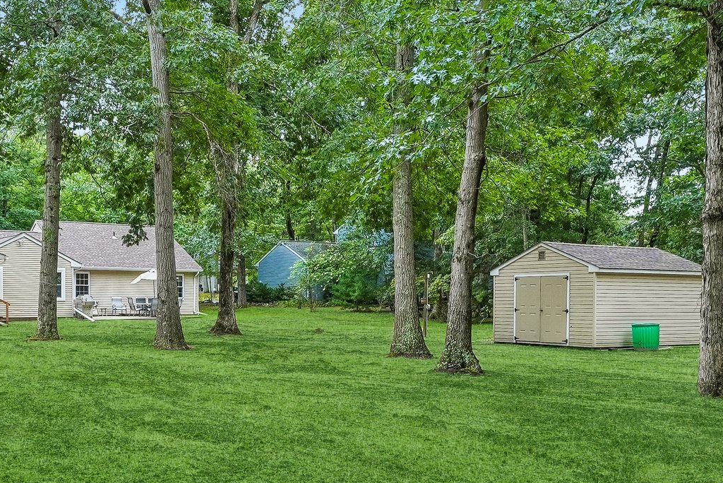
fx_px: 820
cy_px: 303
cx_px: 266
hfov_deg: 47.1
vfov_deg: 32.7
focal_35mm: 41
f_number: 11
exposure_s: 1/80
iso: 800
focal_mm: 20.4
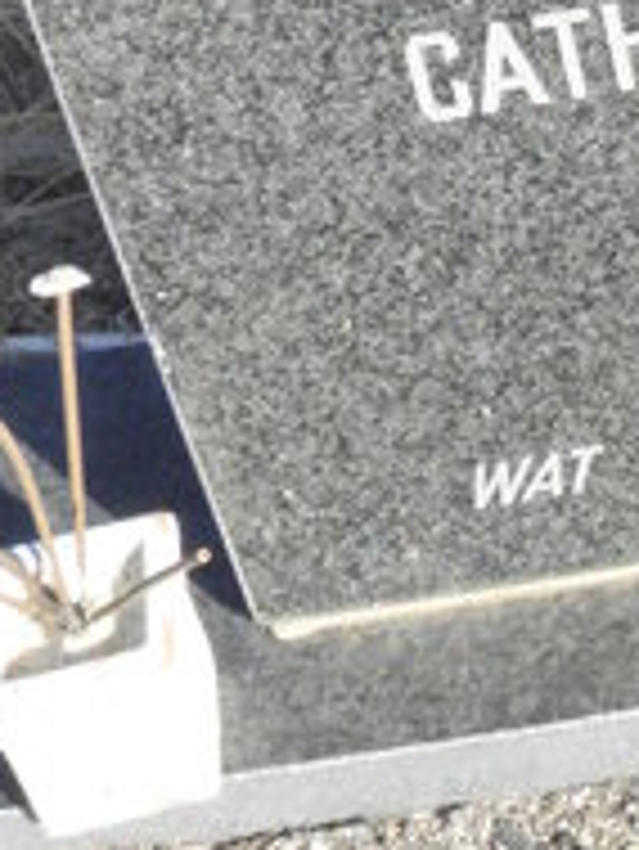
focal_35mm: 110
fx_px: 2704
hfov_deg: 12.6
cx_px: 1044
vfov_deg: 17.0
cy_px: -189
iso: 200
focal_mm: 4.6
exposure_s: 1/500
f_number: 6.3
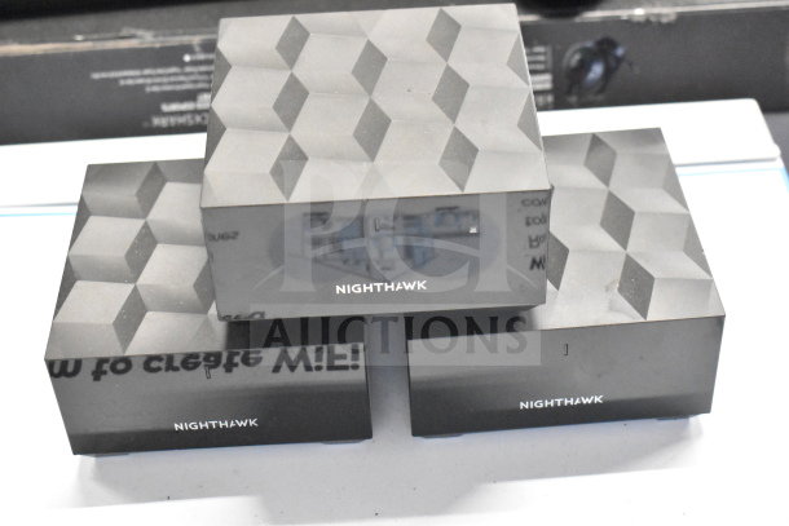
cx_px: 394
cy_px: 263
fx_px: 1315
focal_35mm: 60
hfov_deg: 33.4
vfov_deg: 22.6
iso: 14400
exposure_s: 1/60
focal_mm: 40
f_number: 5
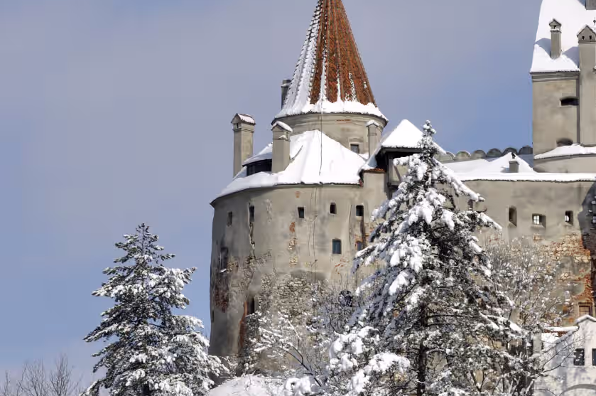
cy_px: 134
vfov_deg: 6.4
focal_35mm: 213
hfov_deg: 9.6
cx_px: 603
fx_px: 3522
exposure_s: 1/1000
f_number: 8
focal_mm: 70
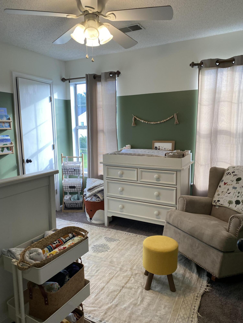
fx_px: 243
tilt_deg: -9.4
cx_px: 122
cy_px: 162
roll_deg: +1.3
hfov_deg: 53.1
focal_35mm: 26
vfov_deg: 67.3
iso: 80
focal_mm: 4.25
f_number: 1.8
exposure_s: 1/120
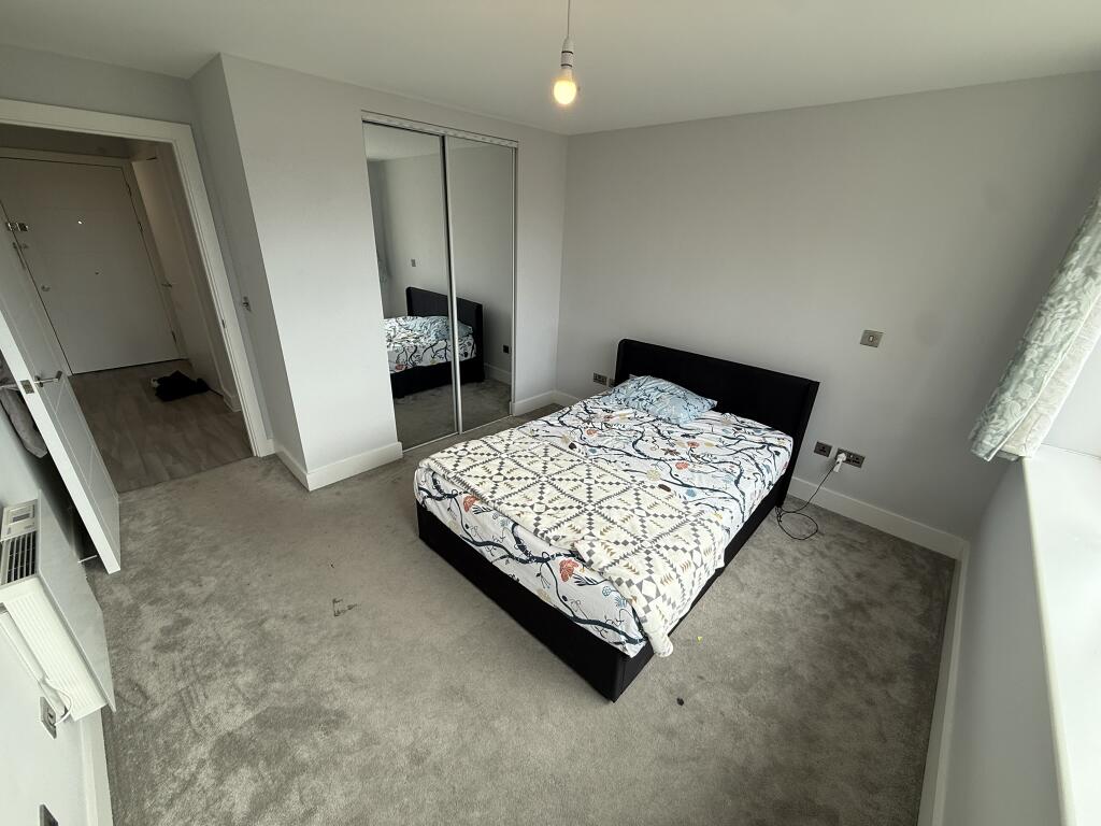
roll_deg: -2.5
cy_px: 413
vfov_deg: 85.7
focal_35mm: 14
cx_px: 550
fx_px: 445
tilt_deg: -23.3
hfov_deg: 102.1
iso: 50
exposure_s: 1/145
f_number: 2.2
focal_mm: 2.22
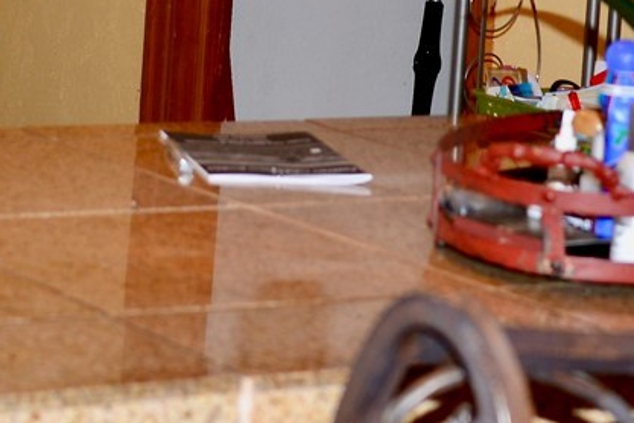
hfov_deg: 12.3
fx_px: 2923
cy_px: -347
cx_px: 147
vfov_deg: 8.0
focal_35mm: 166
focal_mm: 34
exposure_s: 1/60
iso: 320
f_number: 3.8
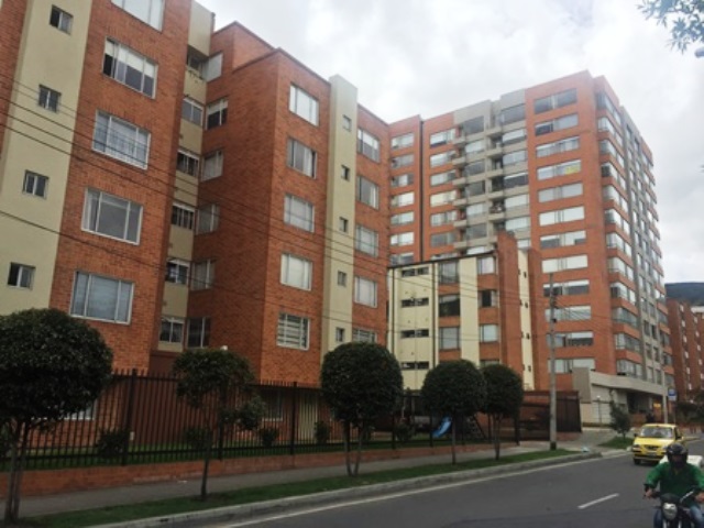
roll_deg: -2.0
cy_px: 264
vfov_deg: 48.2
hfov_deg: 61.7
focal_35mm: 29
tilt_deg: +12.7
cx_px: 352
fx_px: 590
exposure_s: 1/2198
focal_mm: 4.15
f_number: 2.2
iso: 32
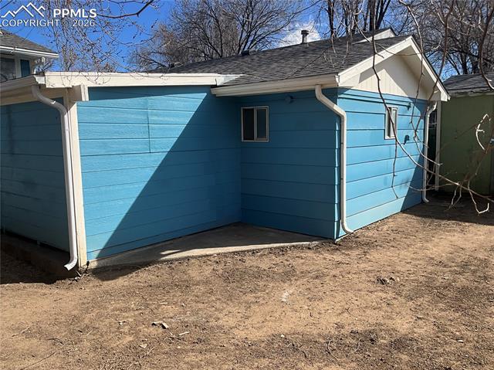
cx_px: 247
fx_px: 414
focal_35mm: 29
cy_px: 185
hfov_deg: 61.7
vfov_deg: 48.2
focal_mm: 3
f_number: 1.8
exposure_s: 1/1342
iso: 25
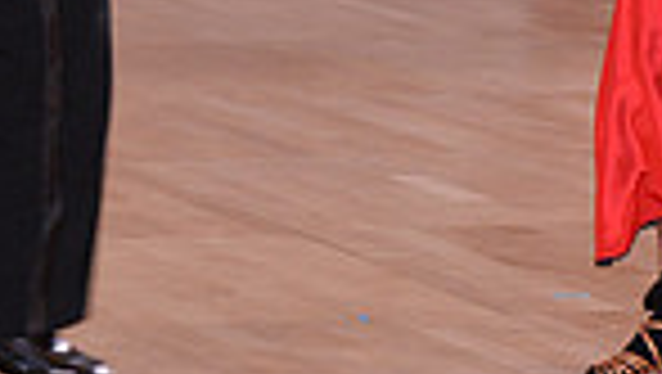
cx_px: 376
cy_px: -482
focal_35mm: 502
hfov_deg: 4.3
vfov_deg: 2.4
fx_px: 8820
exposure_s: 1/250
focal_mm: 122
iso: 2000
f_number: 5.6
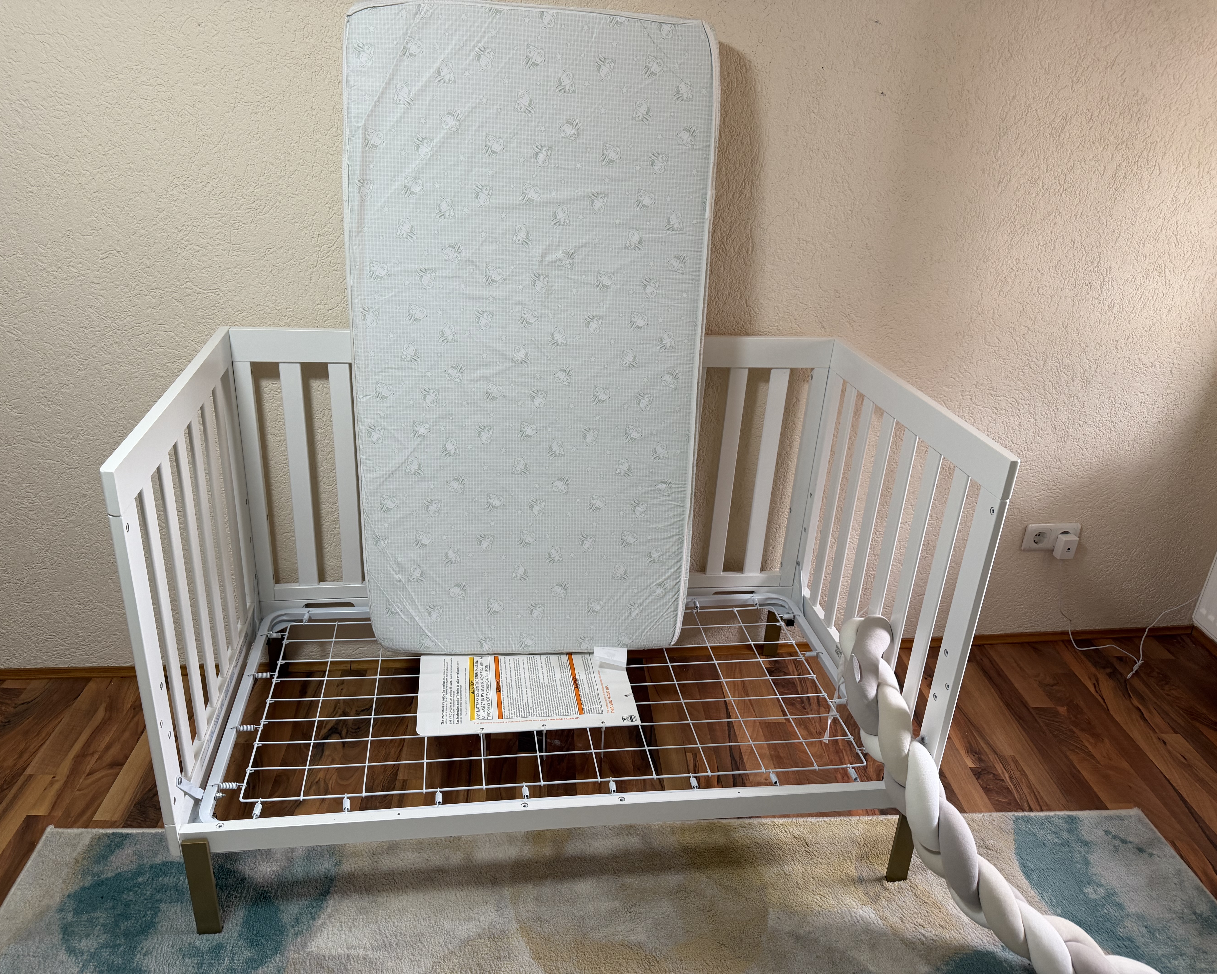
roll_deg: -2.4
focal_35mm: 25
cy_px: 487
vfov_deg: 56.8
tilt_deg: -23.9
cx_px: 586
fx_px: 900
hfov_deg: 68.1
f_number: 1.78
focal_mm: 6.76
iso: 200
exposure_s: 1/70
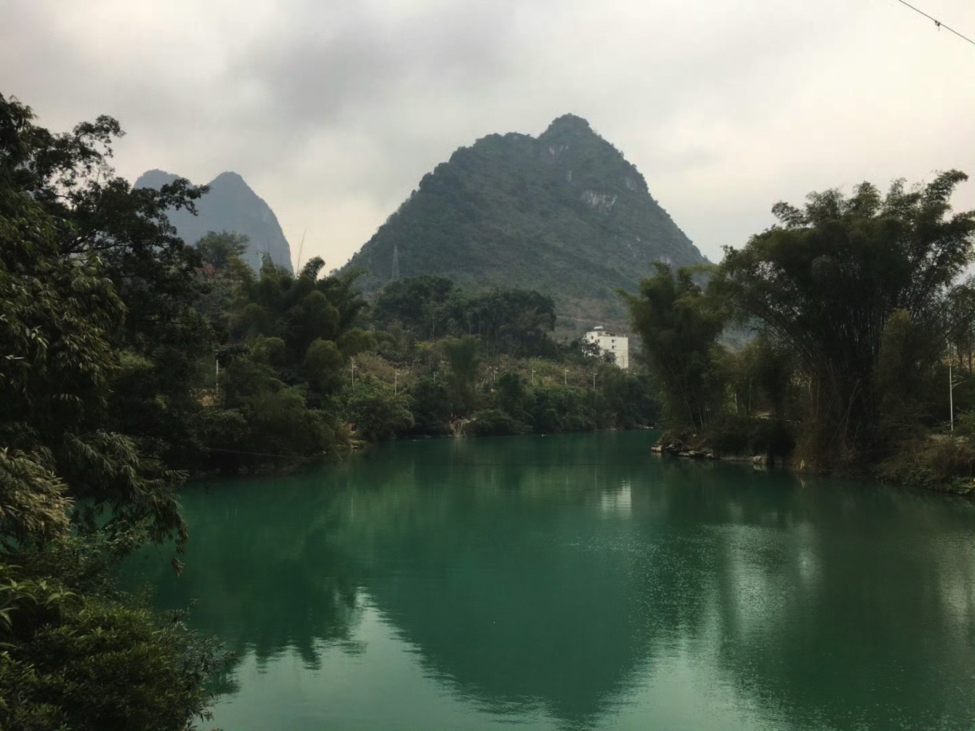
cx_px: 488
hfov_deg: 61.7
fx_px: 817
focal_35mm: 29
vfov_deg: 48.2
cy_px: 366
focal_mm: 4.15
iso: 25
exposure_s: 1/100
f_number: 2.2
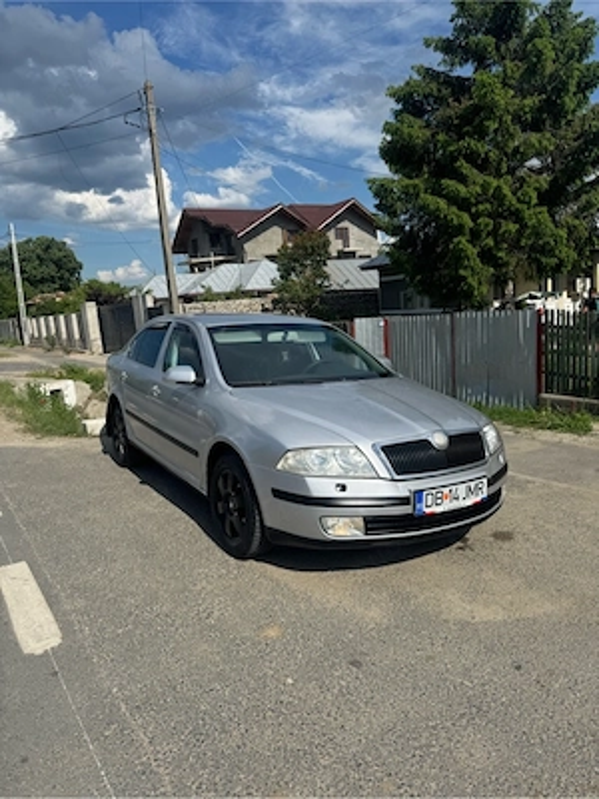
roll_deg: +5.5
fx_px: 554
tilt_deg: -8.7
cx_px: 300
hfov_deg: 56.8
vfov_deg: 71.6
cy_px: 400
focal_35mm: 24
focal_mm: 6.76
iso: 80
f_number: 1.78
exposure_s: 1/7092
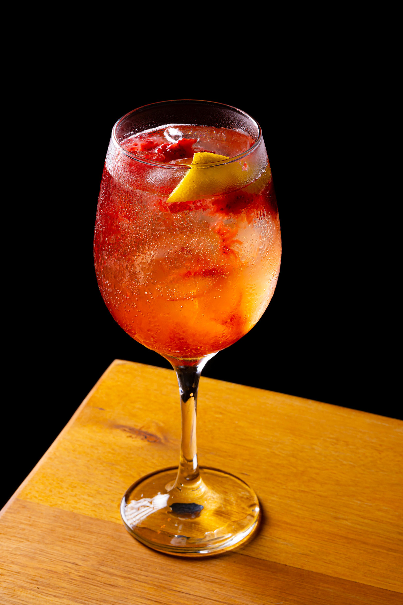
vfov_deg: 19.5
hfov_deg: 13.0
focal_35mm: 105
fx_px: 1763
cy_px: 302
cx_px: 202
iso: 100
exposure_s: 1/100
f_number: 13
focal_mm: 70
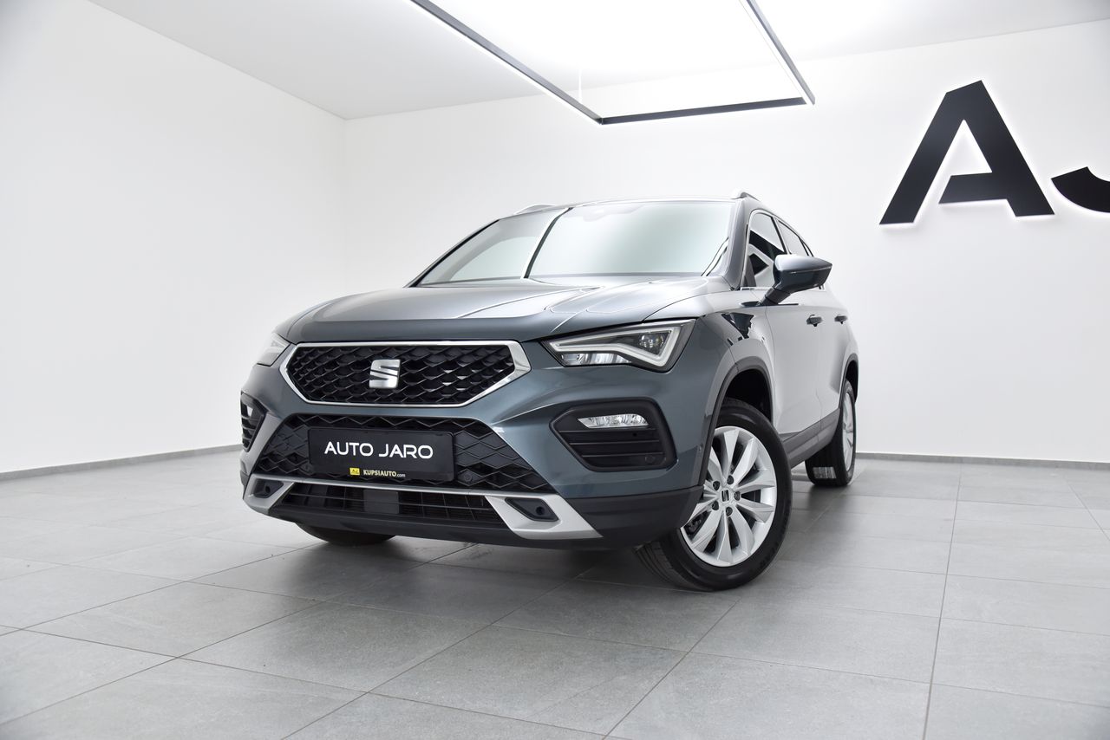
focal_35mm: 30
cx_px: 555
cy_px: 370
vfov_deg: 43.6
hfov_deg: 61.9
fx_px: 925
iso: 1250
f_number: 4.5
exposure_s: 1/250
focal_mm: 30
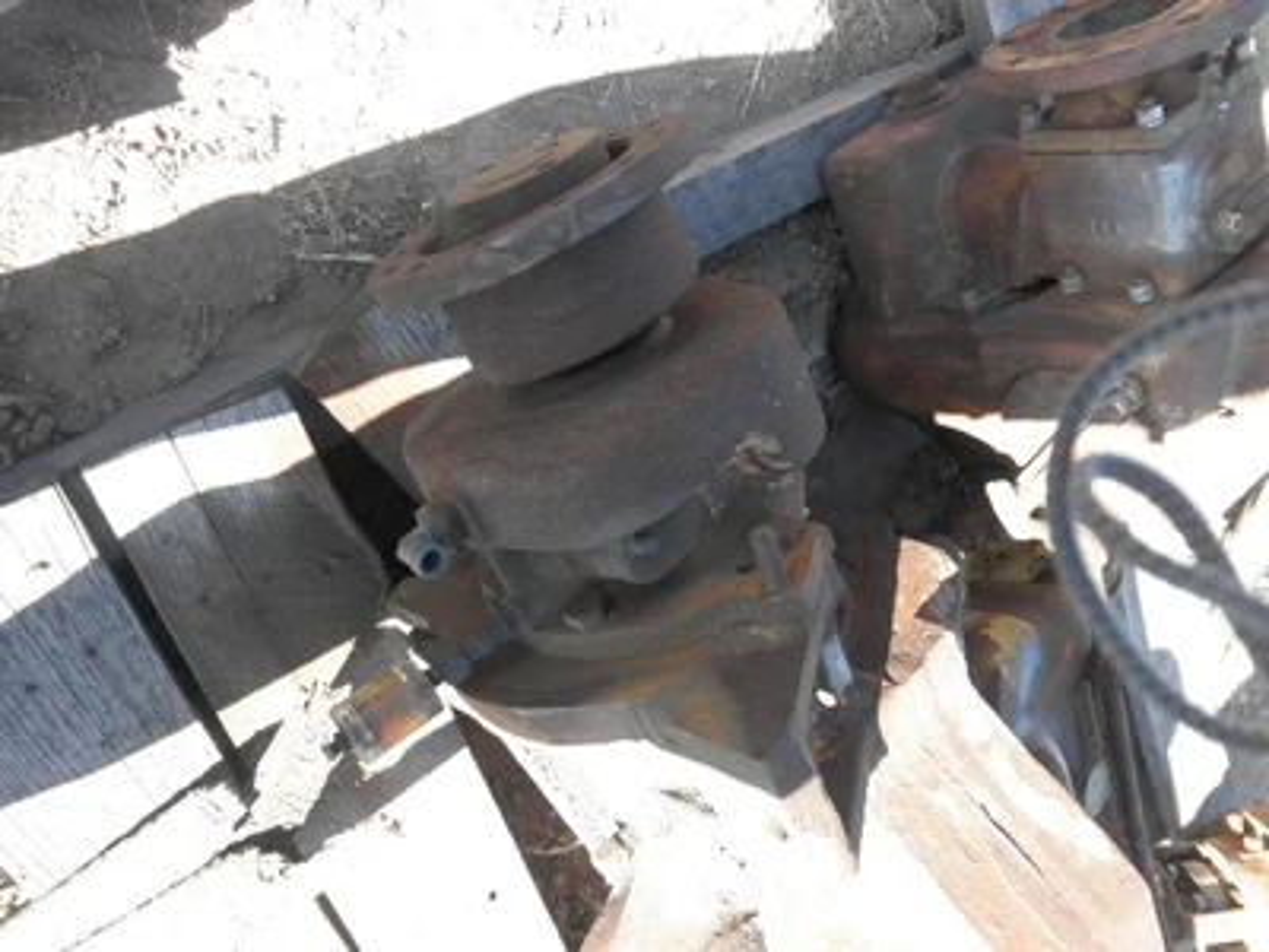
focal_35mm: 28
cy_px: 476
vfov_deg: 49.7
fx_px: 1026
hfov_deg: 63.4
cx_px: 634
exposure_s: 1/100
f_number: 3
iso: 64
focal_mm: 5
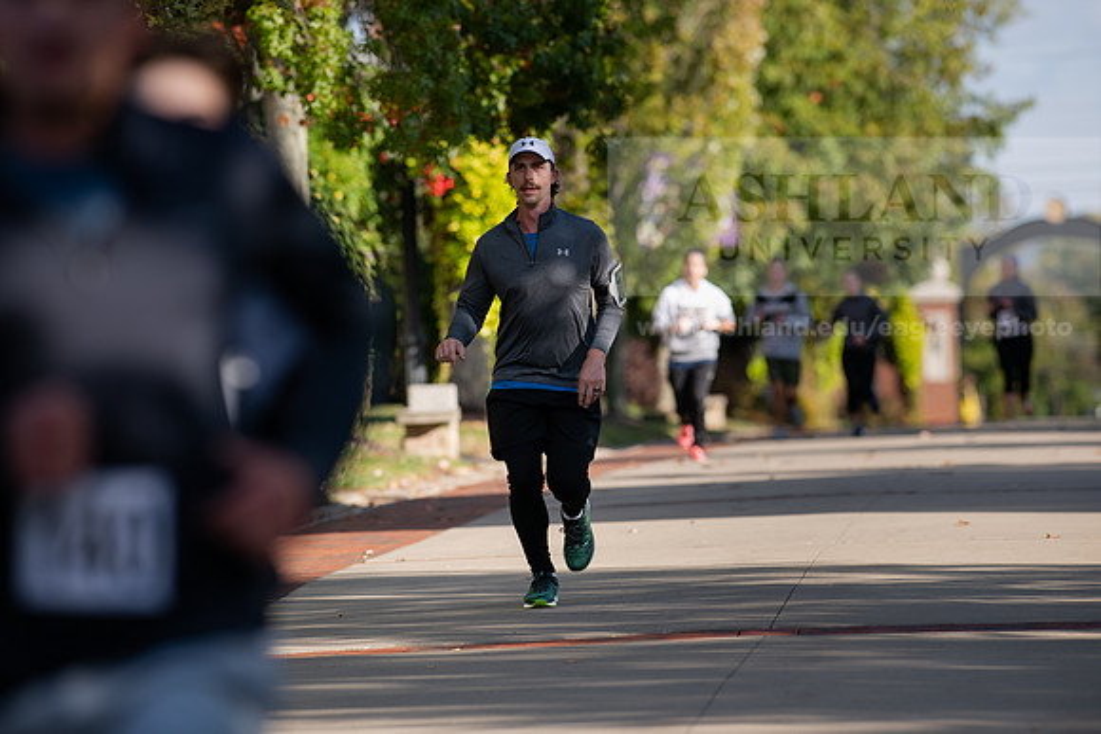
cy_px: 367
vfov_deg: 4.6
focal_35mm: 300
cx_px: 550
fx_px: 9177
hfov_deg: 6.9
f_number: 5
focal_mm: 300
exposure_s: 1/800
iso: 200
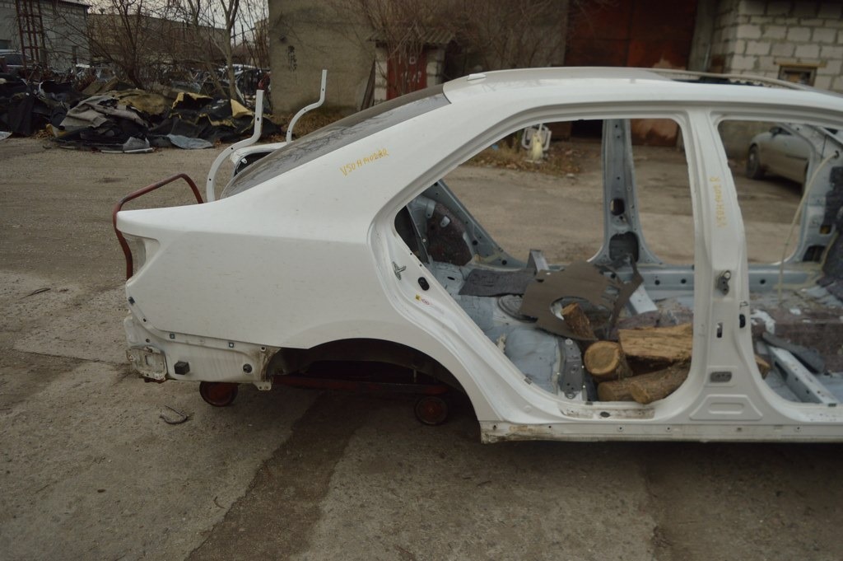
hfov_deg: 67.4
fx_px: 632
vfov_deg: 47.9
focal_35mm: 27
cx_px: 422
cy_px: 280
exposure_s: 1/2000
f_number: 3.5
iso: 400
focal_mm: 18
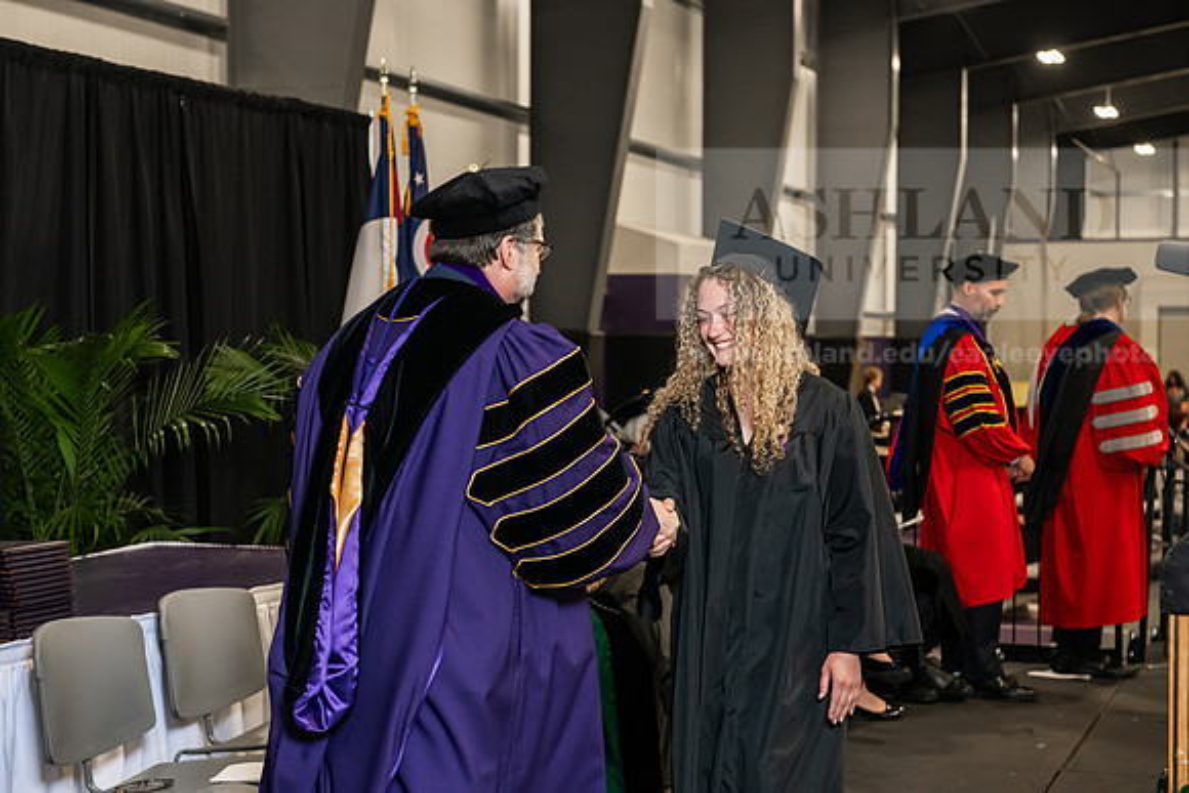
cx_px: 594
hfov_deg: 28.8
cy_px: 396
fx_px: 2312
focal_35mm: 70
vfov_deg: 19.5
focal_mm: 70
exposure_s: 1/200
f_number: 5
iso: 2500
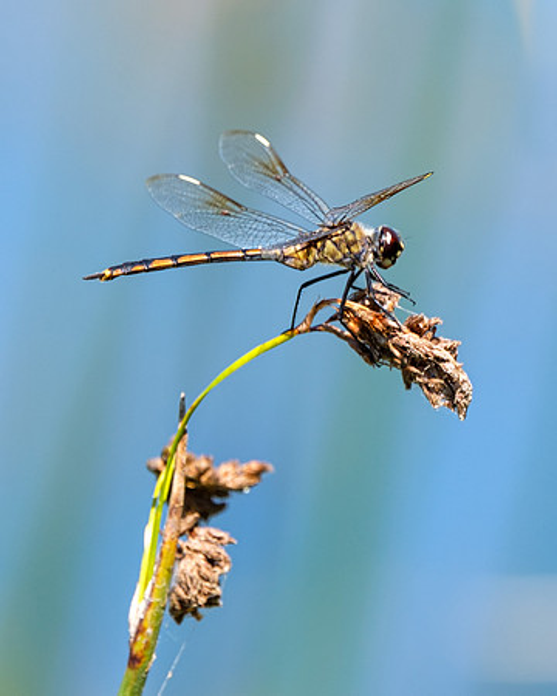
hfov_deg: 1.4
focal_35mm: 1076
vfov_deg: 1.8
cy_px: 253
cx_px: 298
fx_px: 22171
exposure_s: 1/280
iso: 200
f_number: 8
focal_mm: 400
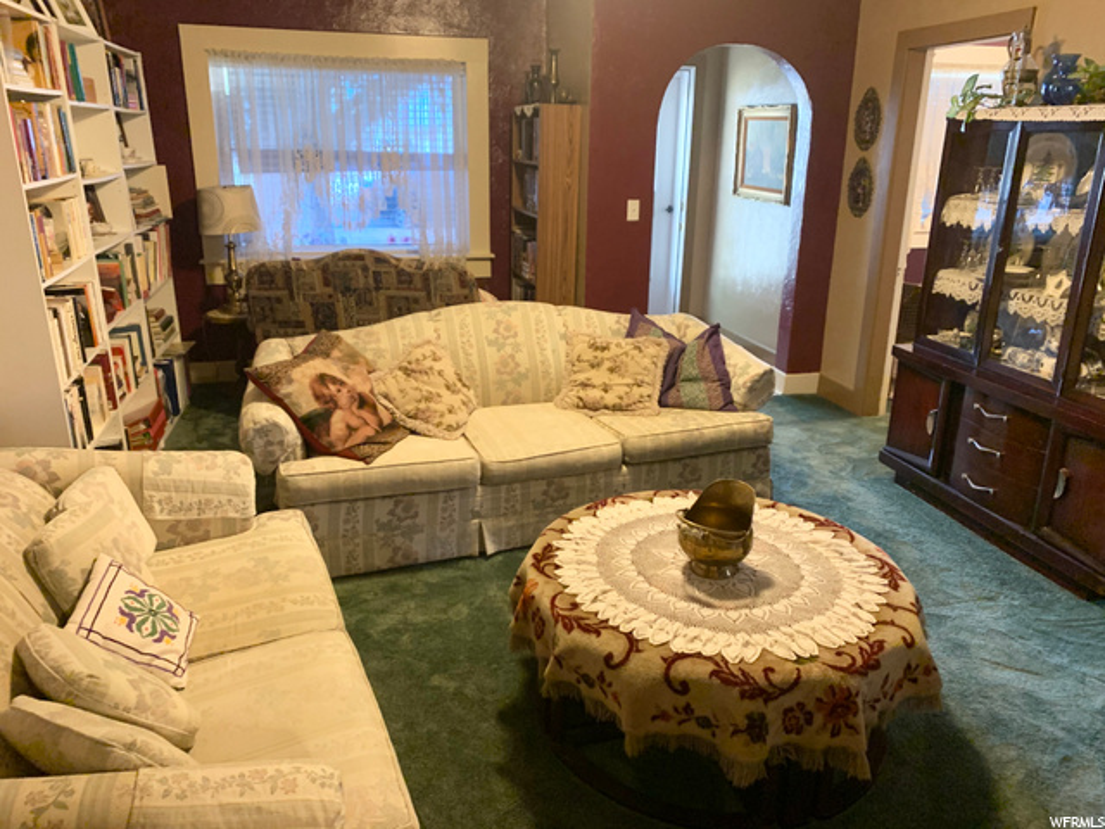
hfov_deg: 67.3
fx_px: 830
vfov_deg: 53.1
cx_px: 552
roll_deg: -1.8
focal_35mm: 26
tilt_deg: -17.3
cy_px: 414
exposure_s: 1/40
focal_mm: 4.25
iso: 400
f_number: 1.8
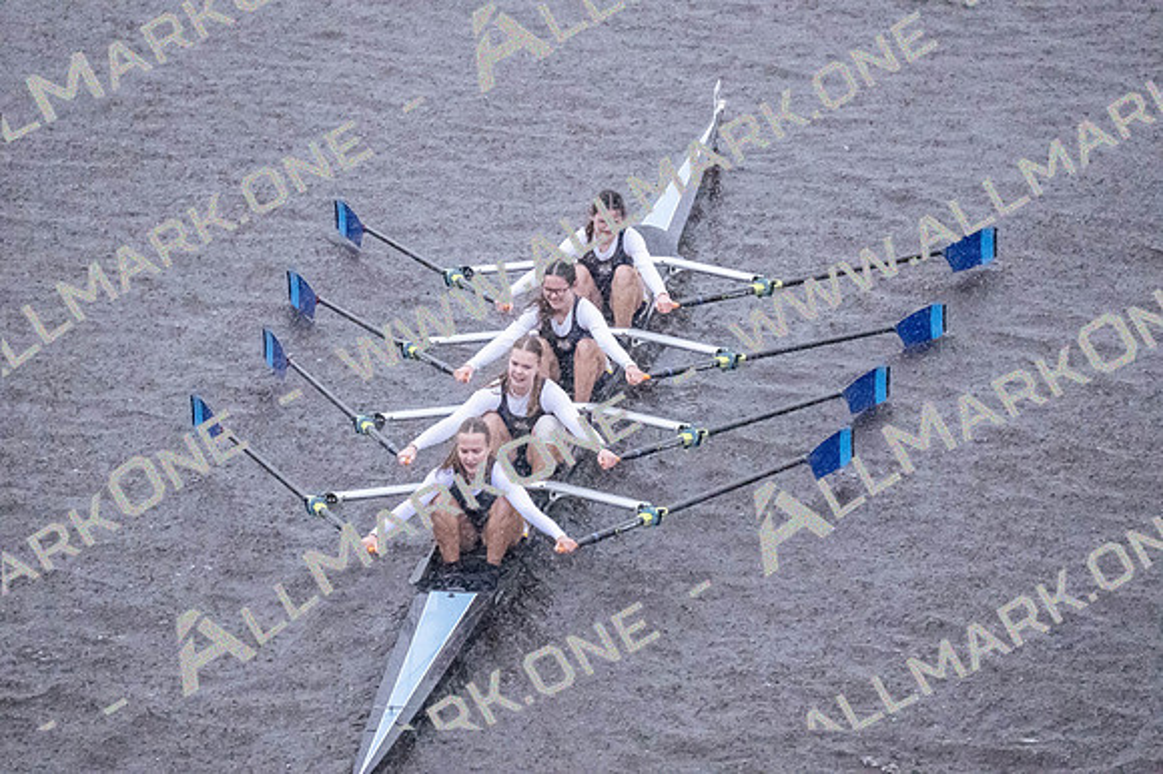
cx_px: 582
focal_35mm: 300
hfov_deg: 6.9
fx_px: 9686
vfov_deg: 4.6
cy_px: 387
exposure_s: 1/1600
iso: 11400
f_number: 2.8
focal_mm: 200
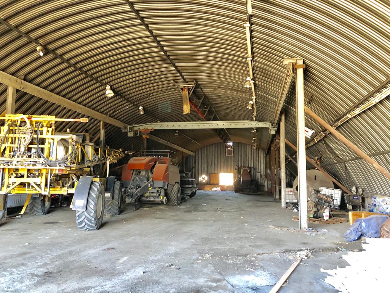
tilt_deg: +7.4
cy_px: 146
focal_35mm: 28
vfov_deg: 49.7
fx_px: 315
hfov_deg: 63.4
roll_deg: -0.4
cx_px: 195
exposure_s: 1/13
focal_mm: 4
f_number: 1.8
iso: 100
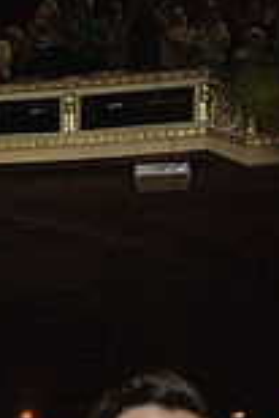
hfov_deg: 18.6
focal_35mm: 73
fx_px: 847
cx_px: 73
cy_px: 586
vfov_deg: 23.4
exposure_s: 1/500
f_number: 2.8
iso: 12800
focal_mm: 25
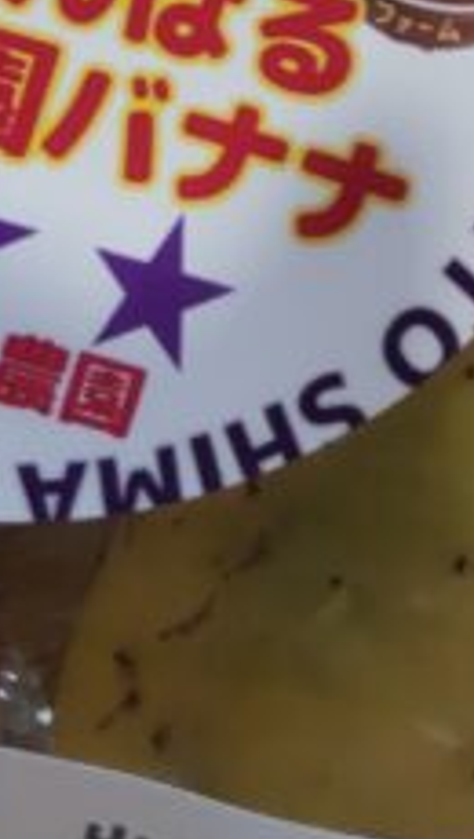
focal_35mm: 109
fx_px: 2427
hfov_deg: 10.9
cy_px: -438
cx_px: 609
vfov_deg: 17.5
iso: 133
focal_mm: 3.43
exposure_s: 1/60
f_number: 2
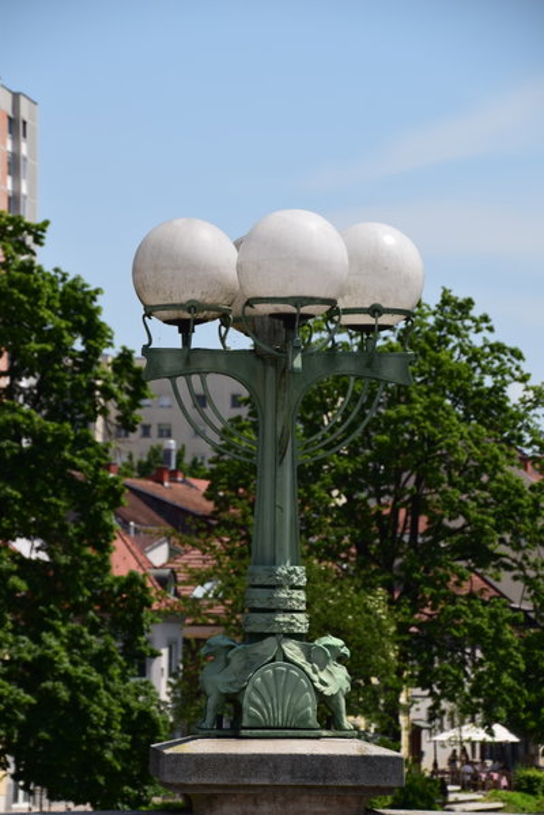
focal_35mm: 150
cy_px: 408
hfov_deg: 9.1
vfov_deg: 13.7
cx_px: 272
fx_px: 3400
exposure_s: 1/800
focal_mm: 100
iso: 200
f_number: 9
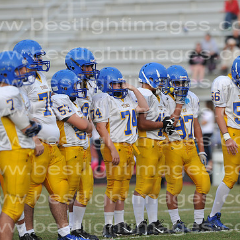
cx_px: 120
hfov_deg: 4.3
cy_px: 127
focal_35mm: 407
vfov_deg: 4.3
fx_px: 3193
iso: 1000
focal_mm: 300
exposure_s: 1/3200
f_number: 4
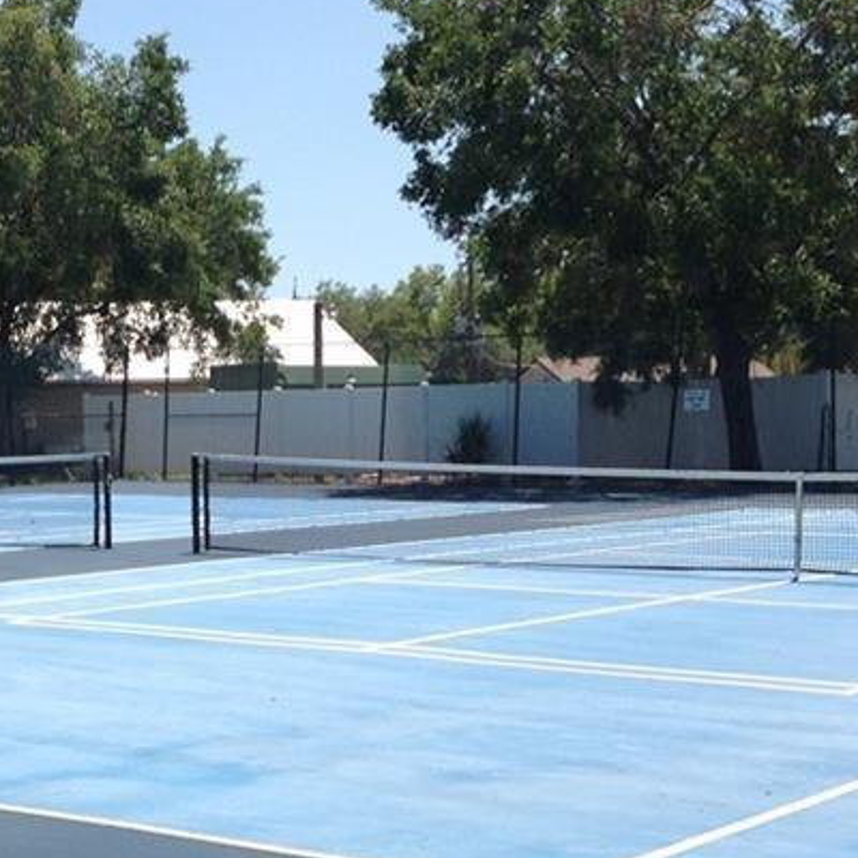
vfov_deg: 21.9
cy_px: 551
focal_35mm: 79
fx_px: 2215
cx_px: 51
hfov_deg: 21.3
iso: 50
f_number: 2.4
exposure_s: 1/1890
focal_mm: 4.28
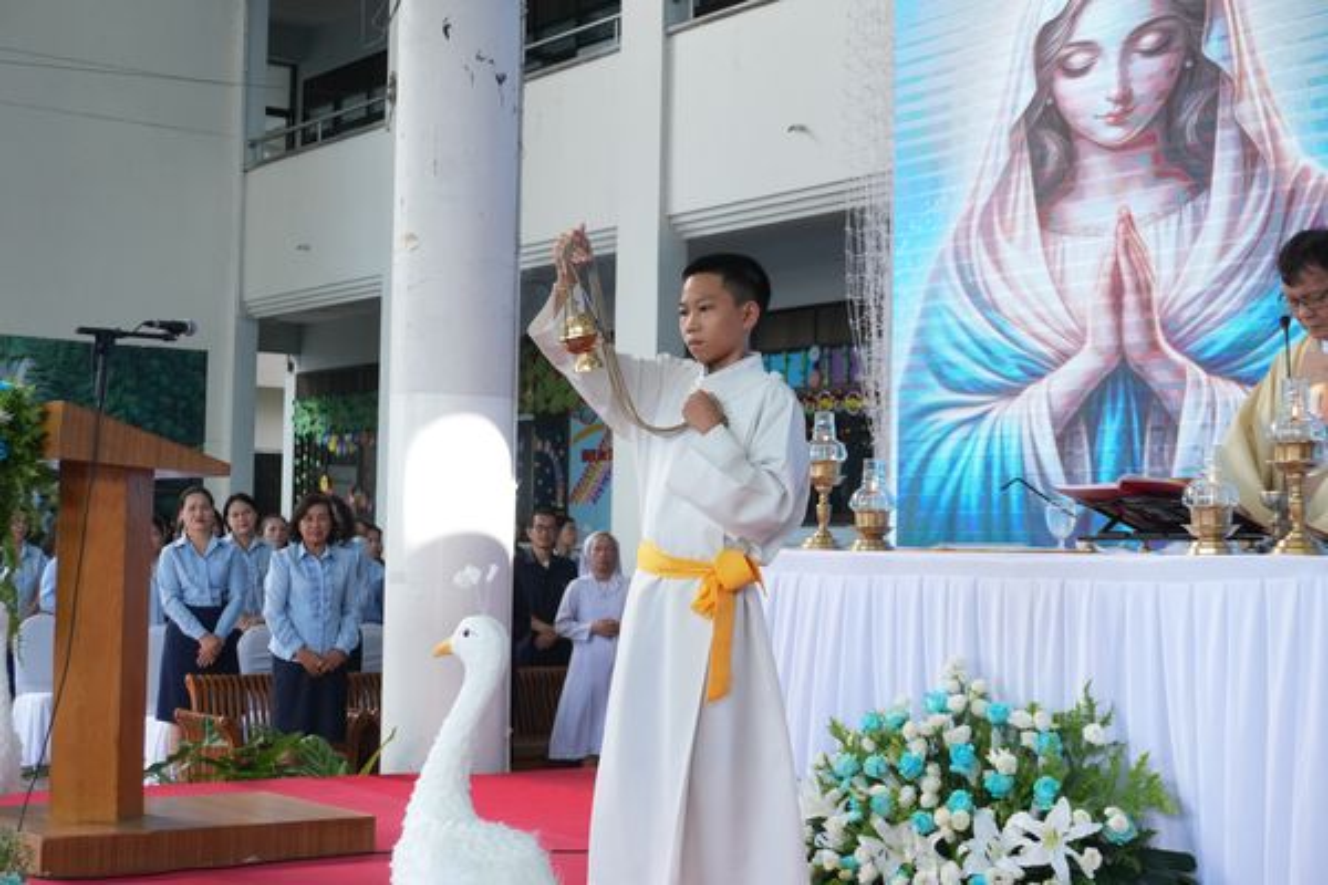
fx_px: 2047
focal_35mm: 56
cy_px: 442
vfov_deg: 24.4
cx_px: 664
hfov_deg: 35.9
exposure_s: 1/320
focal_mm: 37
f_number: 5.6
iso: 1600
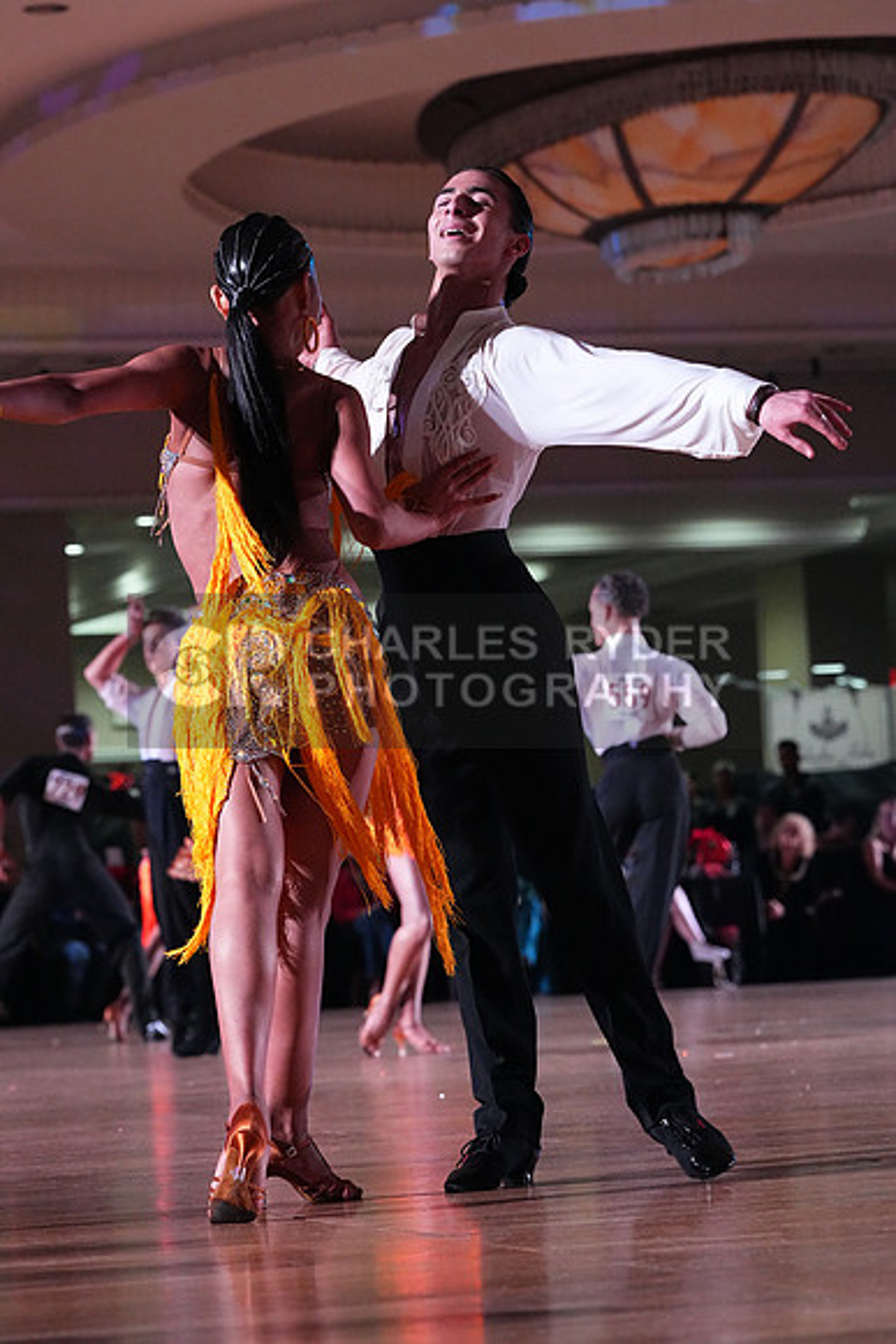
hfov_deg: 10.6
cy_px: 672
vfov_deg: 15.8
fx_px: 4850
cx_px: 448
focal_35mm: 130
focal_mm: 130
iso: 10000
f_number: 5.6
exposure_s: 1/400
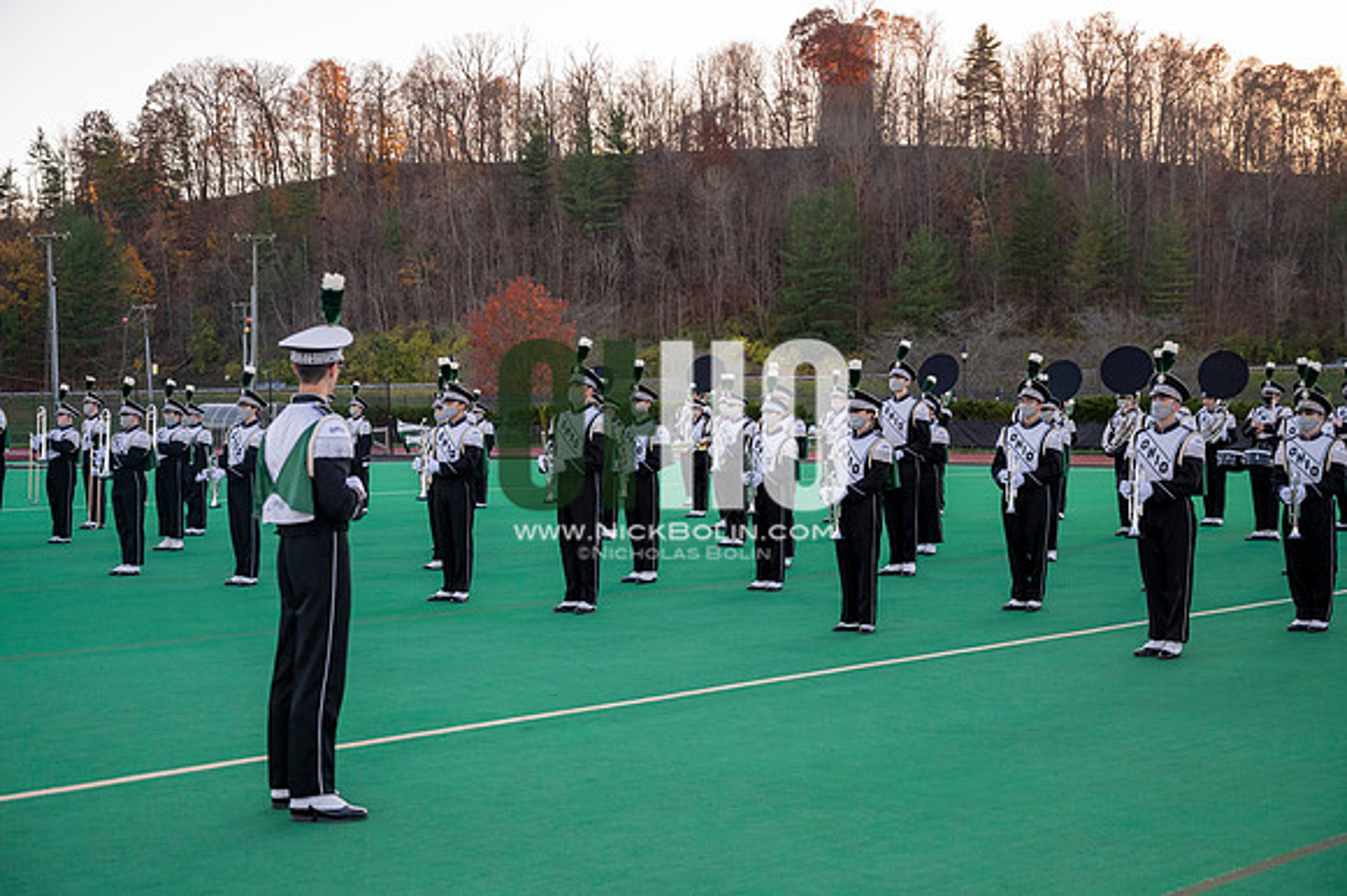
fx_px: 2019
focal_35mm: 54
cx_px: 674
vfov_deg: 25.0
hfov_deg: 36.9
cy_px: 448
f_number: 4
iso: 2000
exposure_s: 1/3200
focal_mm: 54
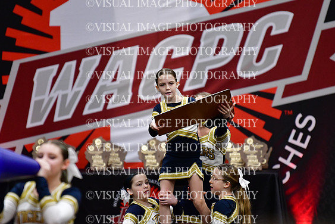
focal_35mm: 309
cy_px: 111
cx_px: 172
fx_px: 2877
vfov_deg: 4.5
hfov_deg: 6.7
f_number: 2.8
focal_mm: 200
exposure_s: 1/800
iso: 4000
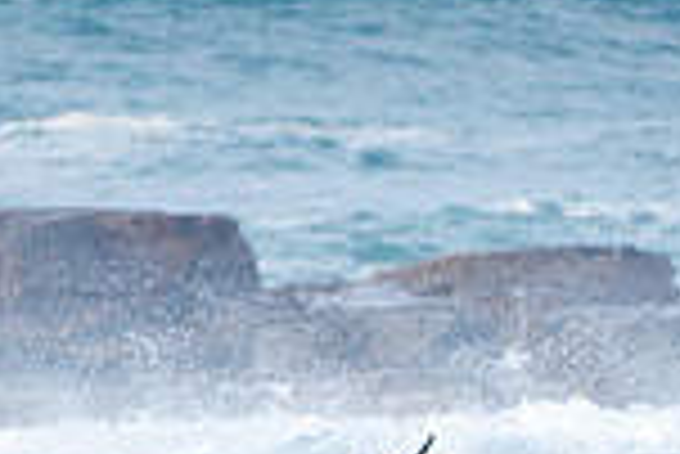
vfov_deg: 0.5
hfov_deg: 0.7
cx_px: 464
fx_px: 56247
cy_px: 591
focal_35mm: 2975
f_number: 5.6
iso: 100
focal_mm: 500
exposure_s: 1/500
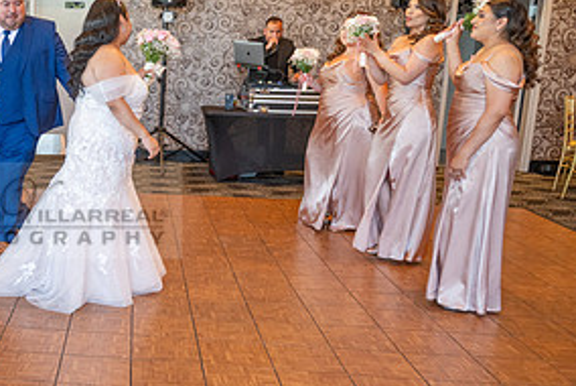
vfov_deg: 27.6
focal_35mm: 49
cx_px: 10
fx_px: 785
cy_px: 210
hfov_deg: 36.5
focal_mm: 24
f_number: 2.8
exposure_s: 1/200
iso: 1000
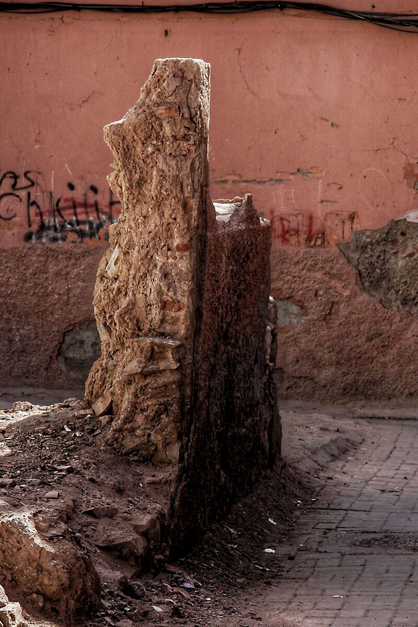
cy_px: 452
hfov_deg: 9.1
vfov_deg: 13.6
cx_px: 393
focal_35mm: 150
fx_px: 2612
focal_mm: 39.1
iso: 100
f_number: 5
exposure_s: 1/400
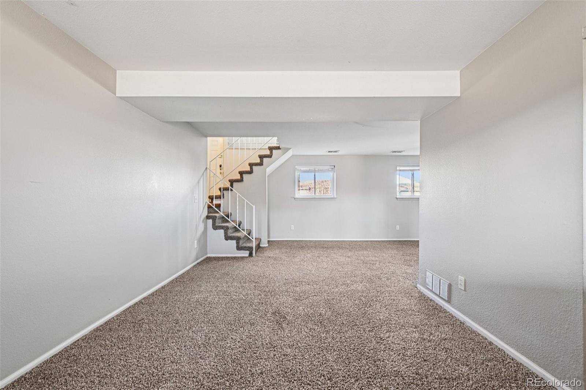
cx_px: 293
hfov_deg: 104.3
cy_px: 195
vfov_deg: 81.2
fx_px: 228
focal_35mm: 14
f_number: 11
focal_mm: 14
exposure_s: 1/2
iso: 400
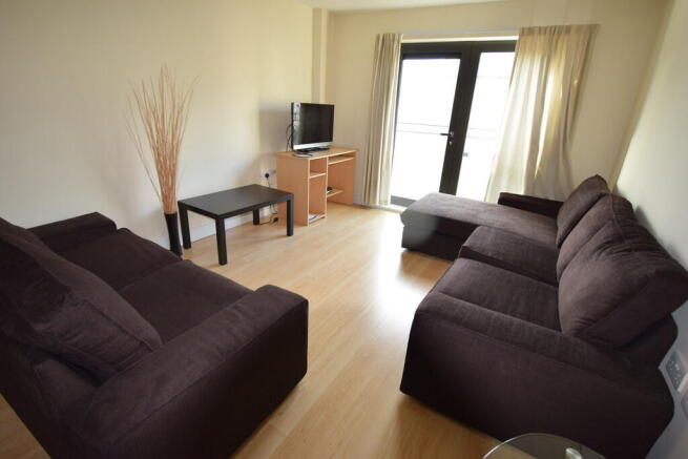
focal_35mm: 16
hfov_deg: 95.0
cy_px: 230
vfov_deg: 72.1
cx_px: 344
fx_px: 315
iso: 800
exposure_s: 1/80
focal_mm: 11
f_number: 4.5
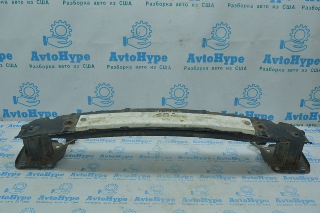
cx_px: 160
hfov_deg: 51.3
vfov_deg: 35.4
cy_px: 106
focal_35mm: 38
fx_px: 333
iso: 1100
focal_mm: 25
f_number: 16
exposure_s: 1/40
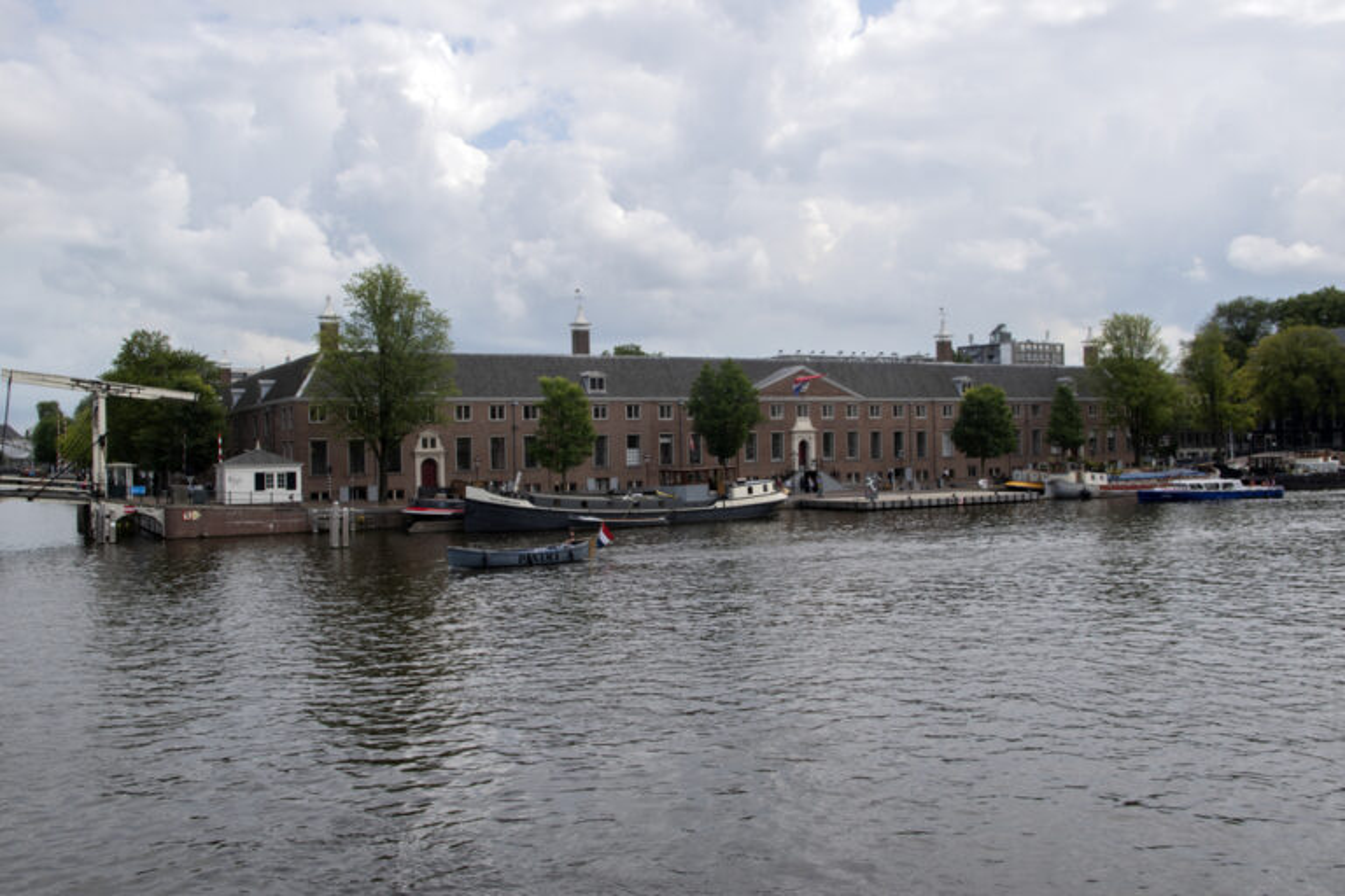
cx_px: 672
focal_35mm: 33
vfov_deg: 40.0
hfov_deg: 57.2
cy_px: 448
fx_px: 1233
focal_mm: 22
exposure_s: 1/200
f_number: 8
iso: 100
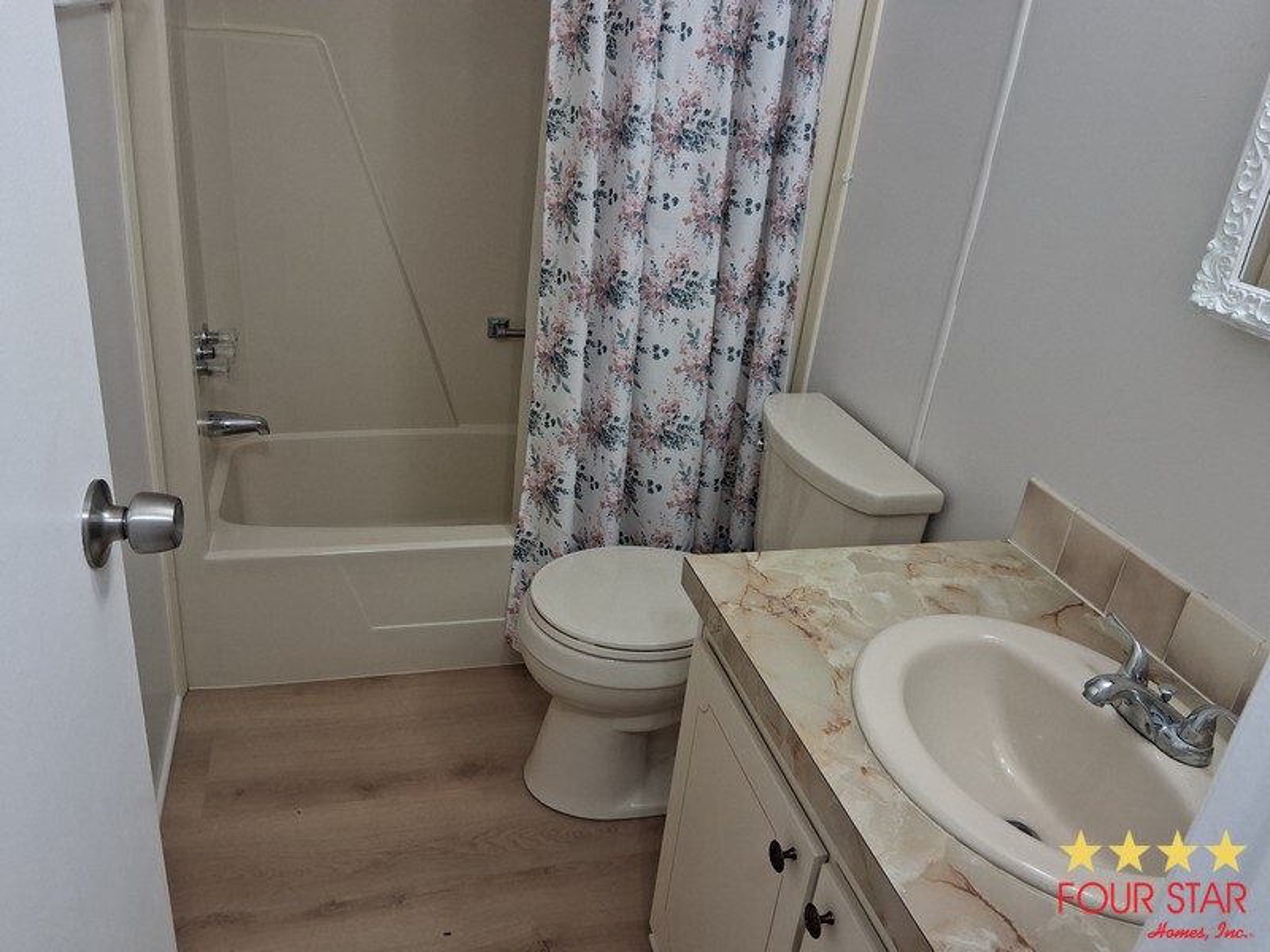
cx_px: 635
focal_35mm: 26
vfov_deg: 53.1
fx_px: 954
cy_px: 476
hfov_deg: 67.3
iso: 250
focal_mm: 3.98
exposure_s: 1/120
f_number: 1.8
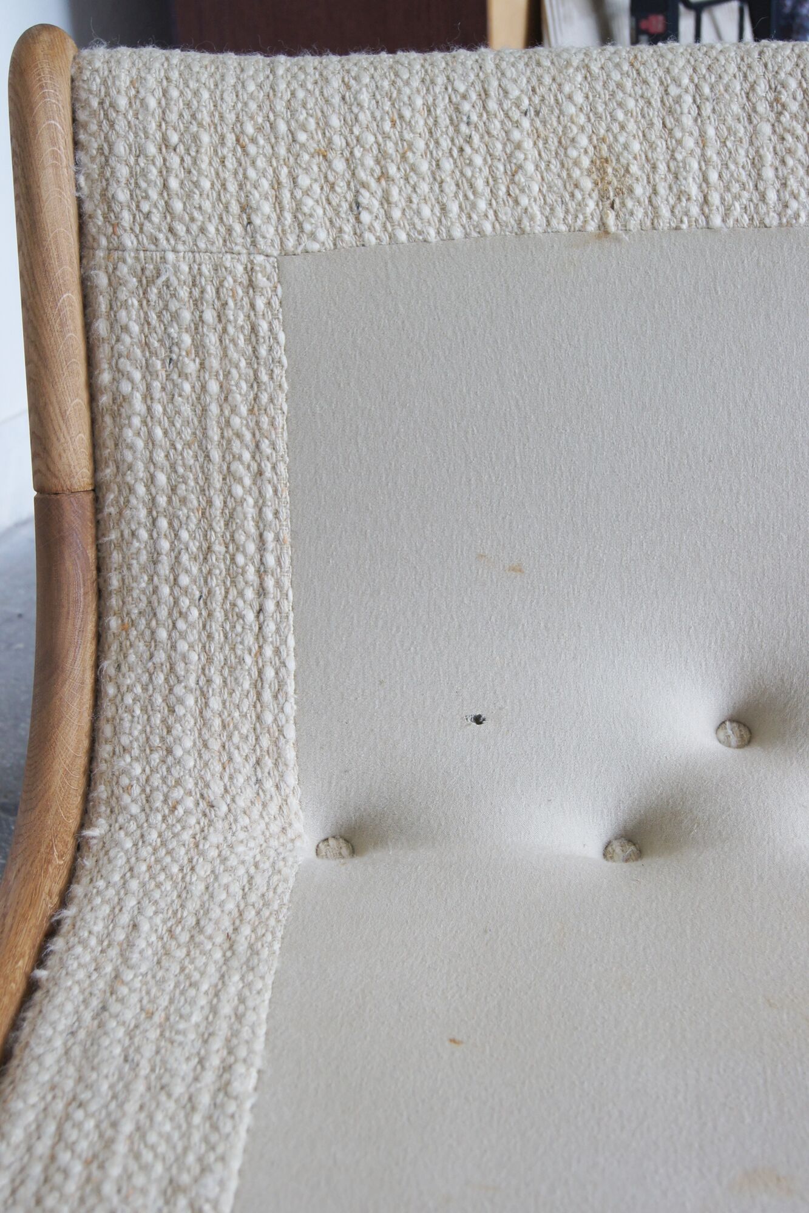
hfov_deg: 29.9
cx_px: 404
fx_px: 1517
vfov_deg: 43.6
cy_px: 606
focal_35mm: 45
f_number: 5.6
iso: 400
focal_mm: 30
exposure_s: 1/25
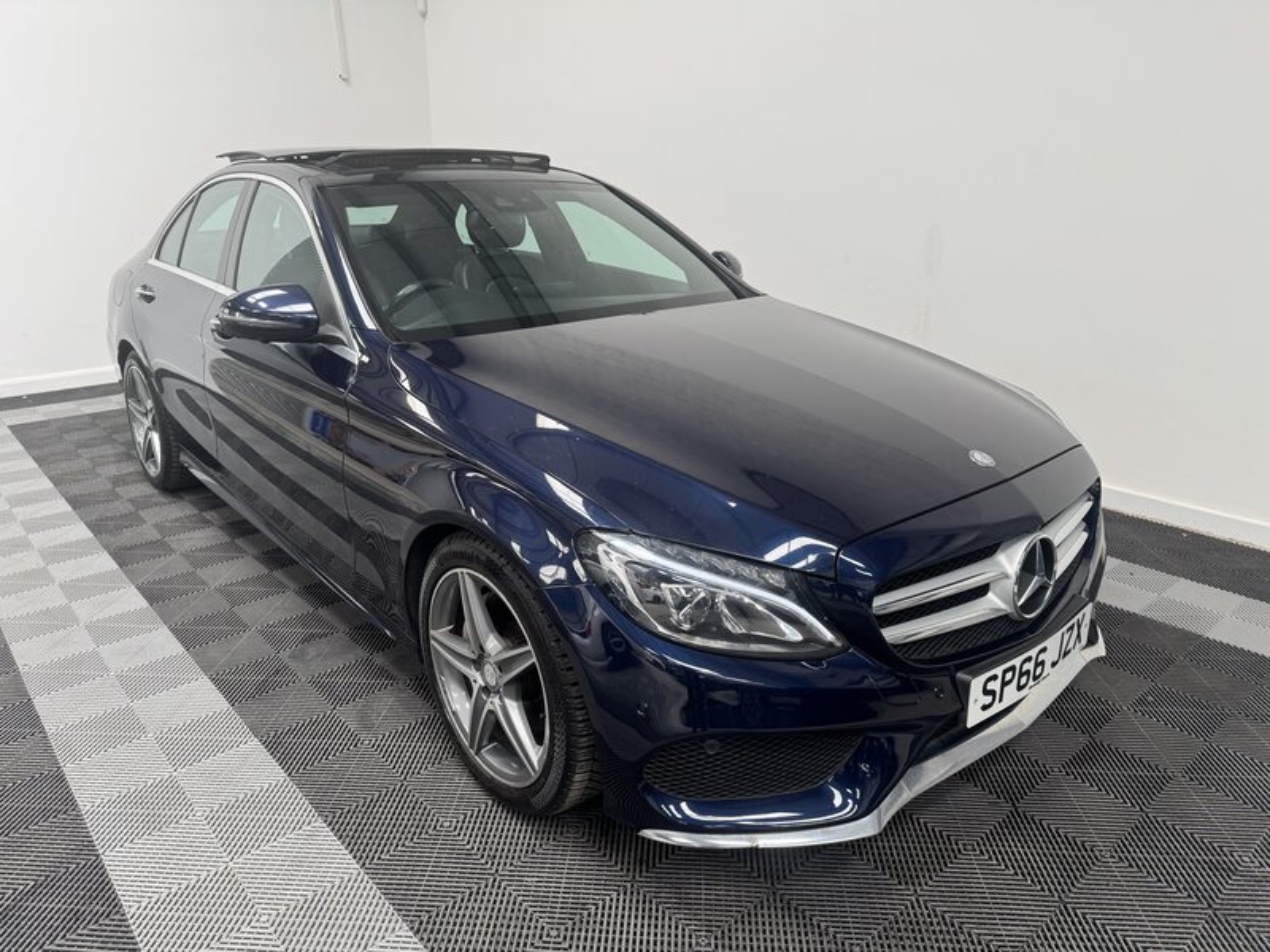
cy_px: 476
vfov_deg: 56.8
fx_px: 881
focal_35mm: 24
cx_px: 635
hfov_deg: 71.6
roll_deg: +0.9
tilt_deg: -18.9
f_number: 1.78
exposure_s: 1/100
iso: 64
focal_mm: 6.76
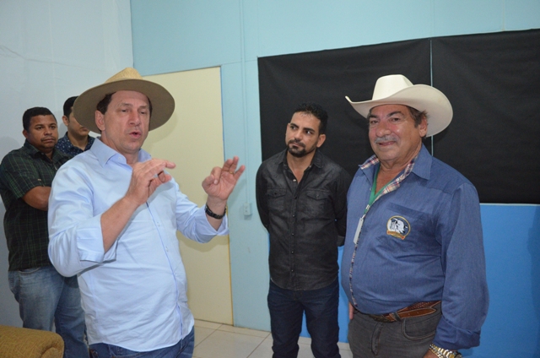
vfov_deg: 47.7
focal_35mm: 27
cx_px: 270
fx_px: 404
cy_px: 179
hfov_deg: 67.5
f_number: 3.5
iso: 3200
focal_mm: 18
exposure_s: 1/60
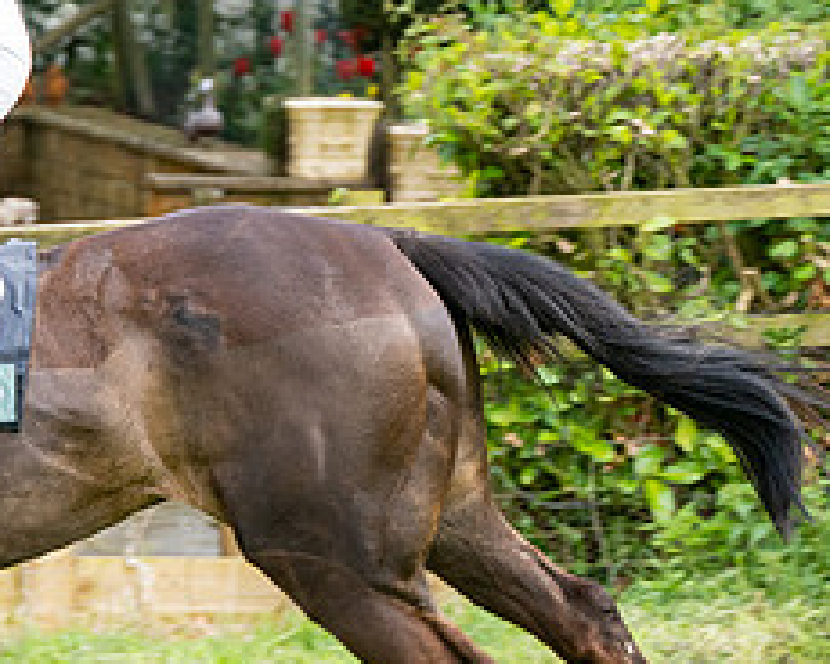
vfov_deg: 5.1
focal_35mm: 302
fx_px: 7419
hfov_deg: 6.4
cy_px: 380
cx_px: 1
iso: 400
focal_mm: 98
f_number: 4
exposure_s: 1/800
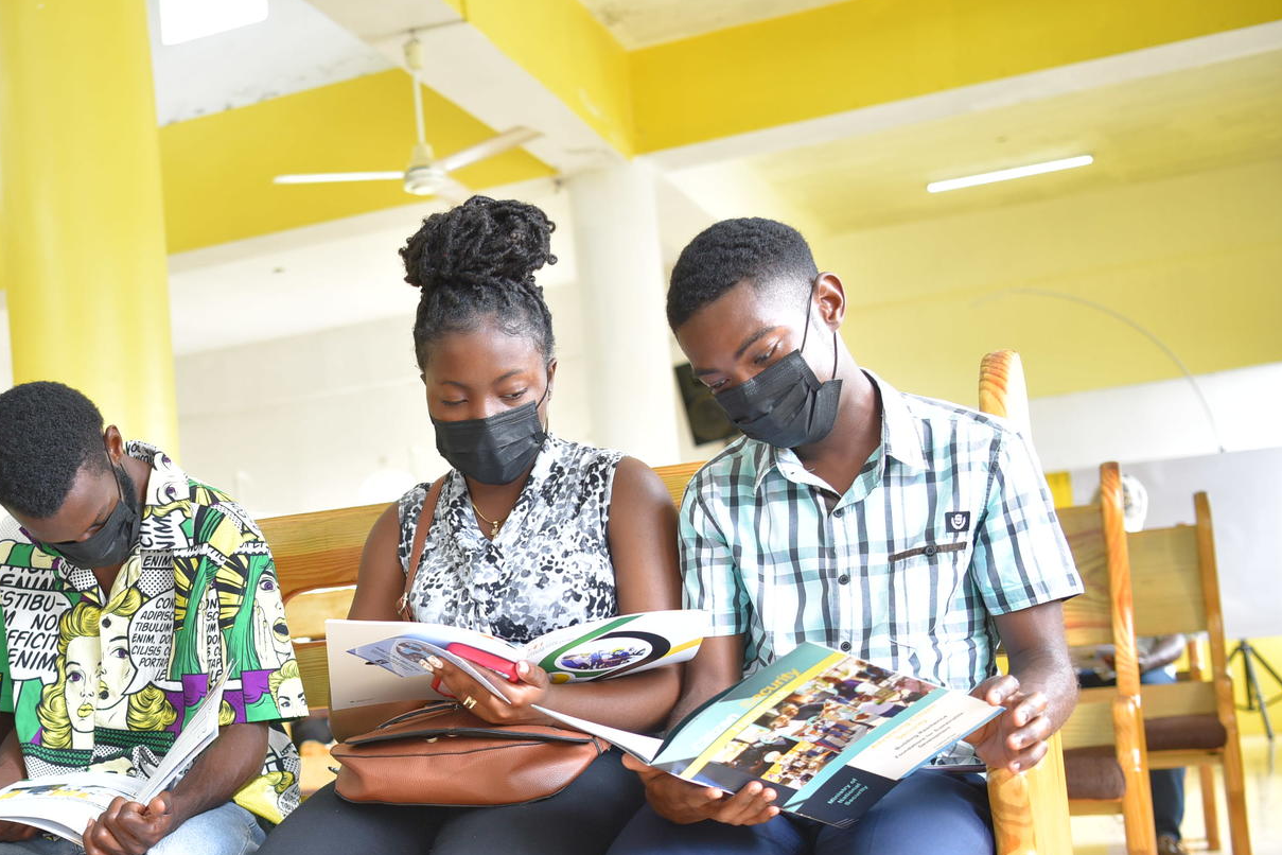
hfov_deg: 36.0
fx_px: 1923
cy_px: 624
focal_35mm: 54
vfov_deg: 24.8
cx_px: 308
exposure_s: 1/200
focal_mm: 34
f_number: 2.8
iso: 1000
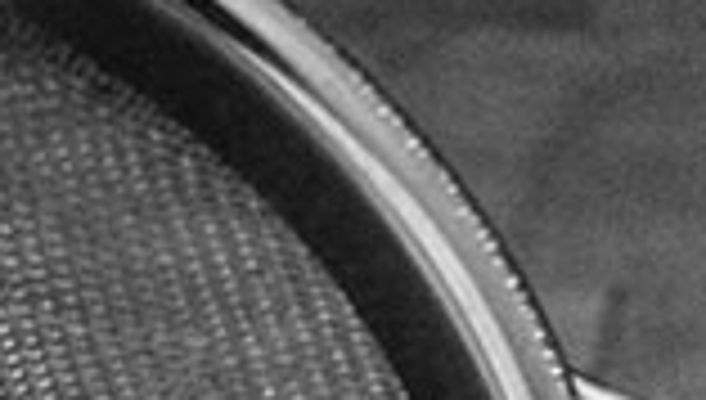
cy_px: 378
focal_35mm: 575
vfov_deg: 2.1
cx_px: 657
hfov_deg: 3.7
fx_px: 10784
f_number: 11
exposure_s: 1.6
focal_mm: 48
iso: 200
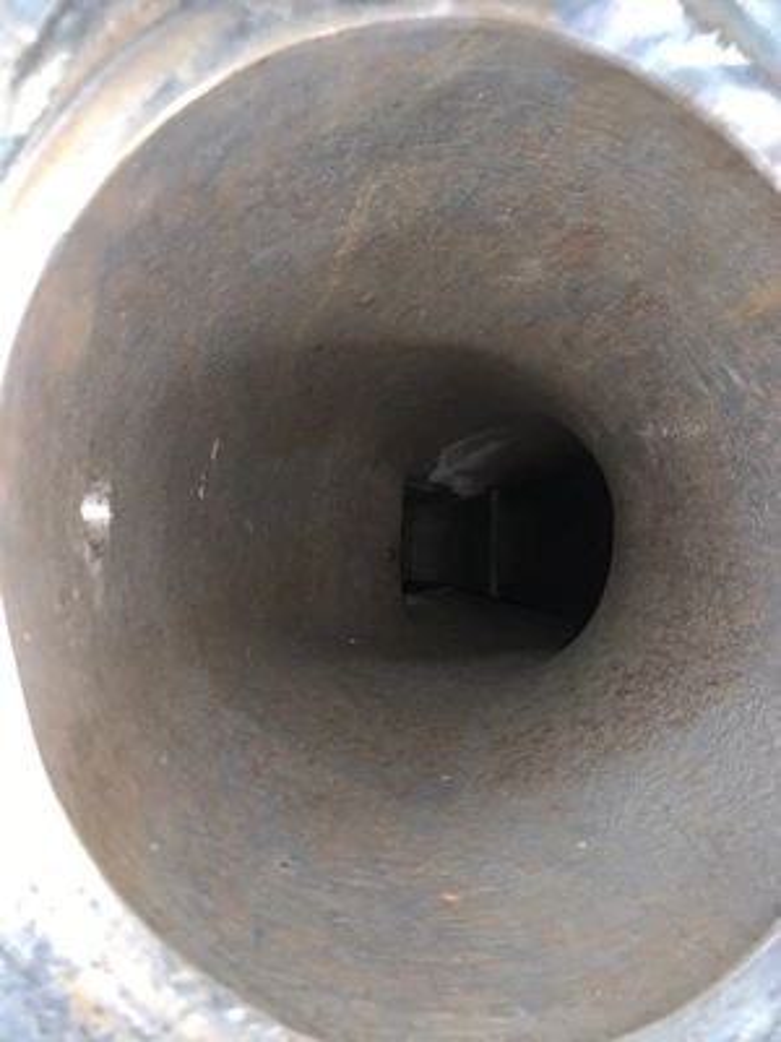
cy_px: 521
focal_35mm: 26
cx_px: 390
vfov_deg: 67.3
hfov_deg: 53.1
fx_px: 782
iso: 32
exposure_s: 1/4
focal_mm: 4.25
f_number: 1.8
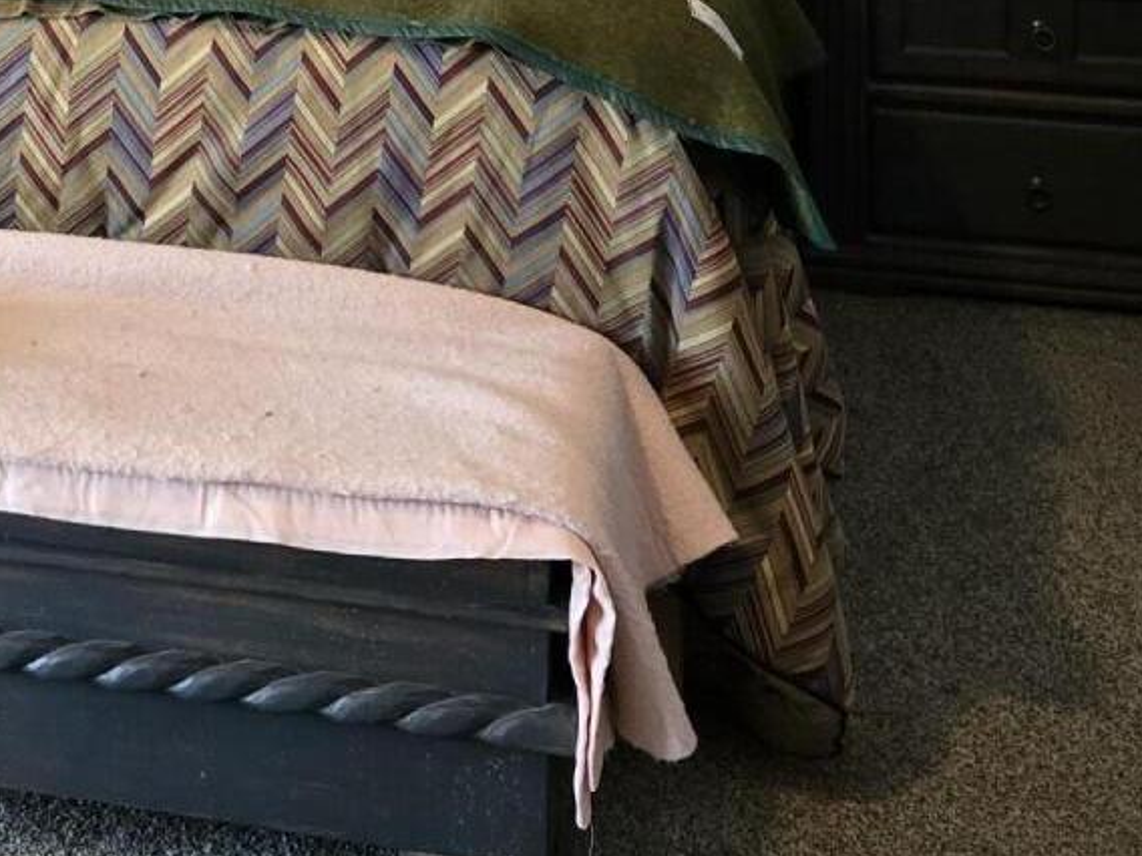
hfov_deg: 22.9
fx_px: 2672
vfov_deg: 16.4
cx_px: -56
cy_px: -490
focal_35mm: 81
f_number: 1.8
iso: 800
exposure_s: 1/60
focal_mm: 5.4
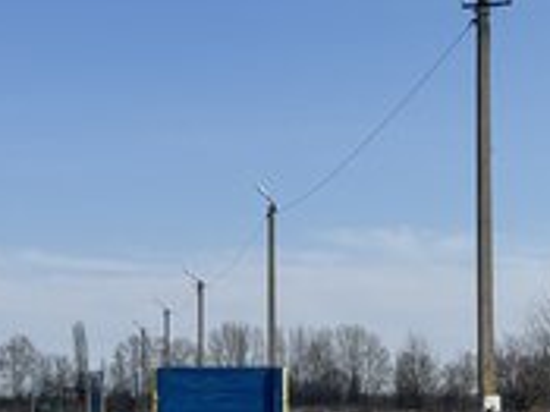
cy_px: 415
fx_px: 1747
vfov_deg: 13.3
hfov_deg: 17.9
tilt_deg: -0.8
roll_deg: +0.2
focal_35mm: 110
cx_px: 207
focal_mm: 6.76
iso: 64
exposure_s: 1/5376
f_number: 1.78
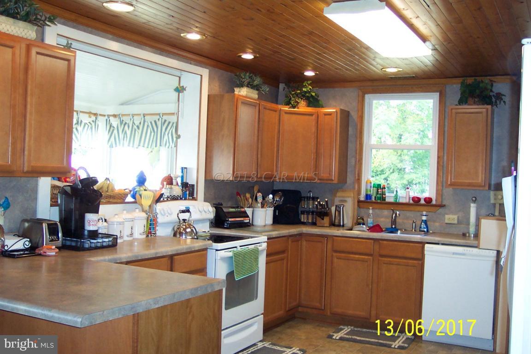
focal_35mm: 38
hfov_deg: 50.7
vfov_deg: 35.1
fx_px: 560
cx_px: 266
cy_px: 177
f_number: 2.8
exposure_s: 1/30
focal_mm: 8
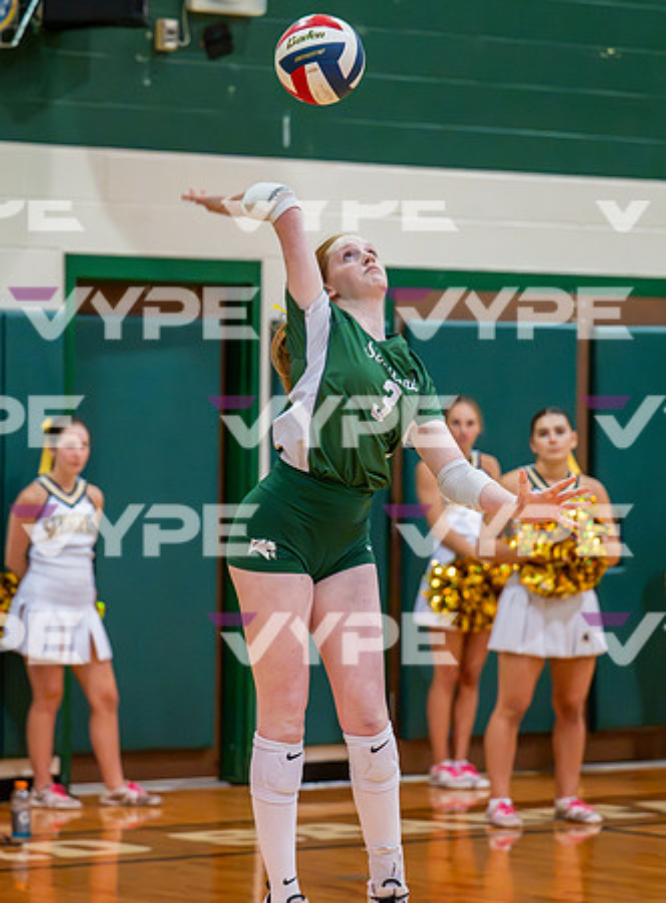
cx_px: 263
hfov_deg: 9.6
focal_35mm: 152
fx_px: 3947
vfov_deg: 13.0
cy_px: 452
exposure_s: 1/800
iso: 7200
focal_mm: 105
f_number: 2.8
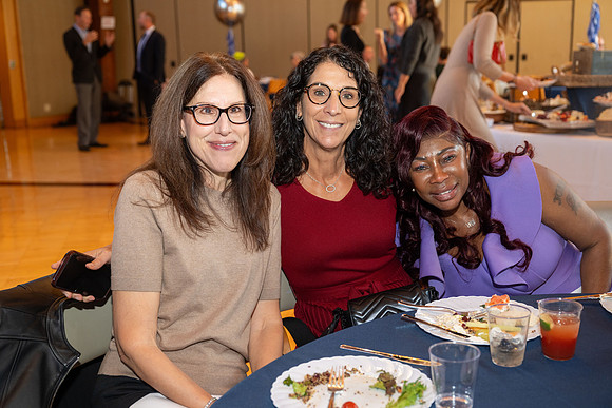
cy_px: 204
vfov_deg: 31.2
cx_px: 306
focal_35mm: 43
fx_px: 731
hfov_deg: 45.4
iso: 800
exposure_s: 1/160
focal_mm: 43
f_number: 4
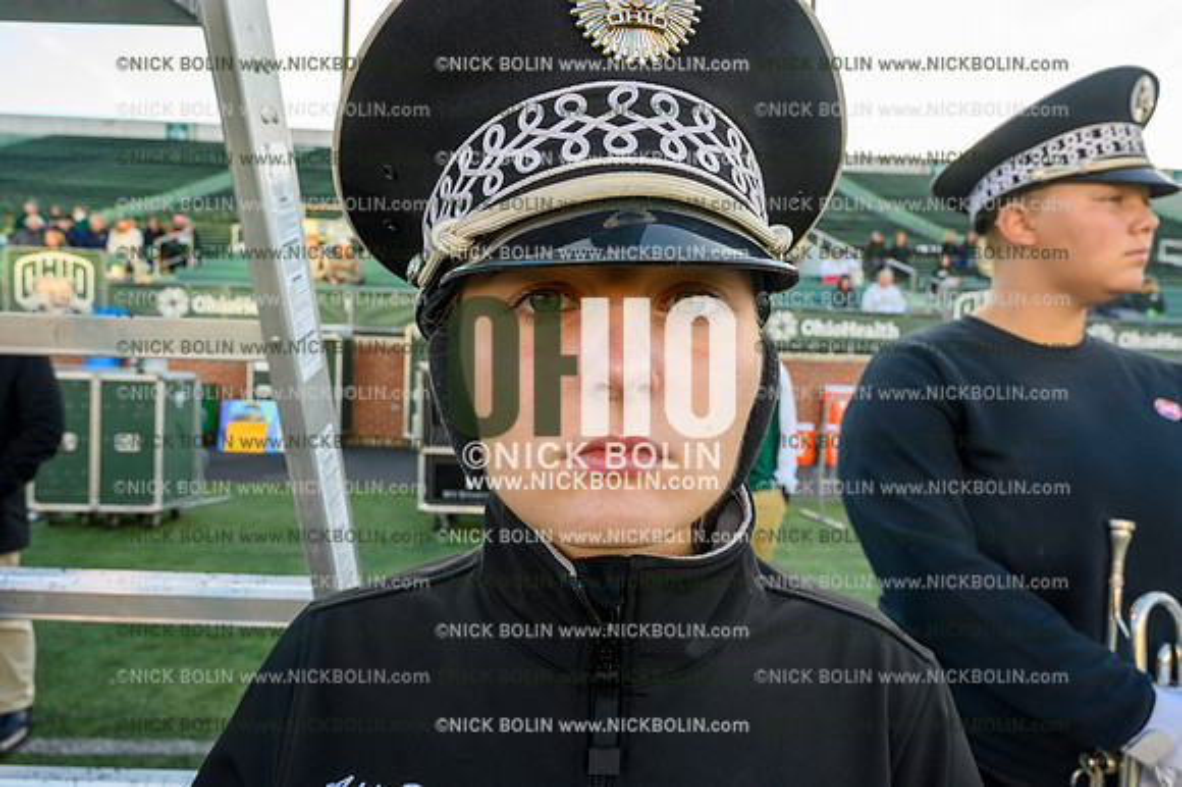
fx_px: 788
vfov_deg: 53.1
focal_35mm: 24
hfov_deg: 73.8
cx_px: 591
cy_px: 394
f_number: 9
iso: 320
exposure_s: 1/60
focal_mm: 24
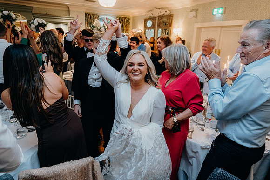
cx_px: 135
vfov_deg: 53.2
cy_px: 90
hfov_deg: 73.7
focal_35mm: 24
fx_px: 180
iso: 2500
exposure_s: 1/160
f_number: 3.5
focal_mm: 24
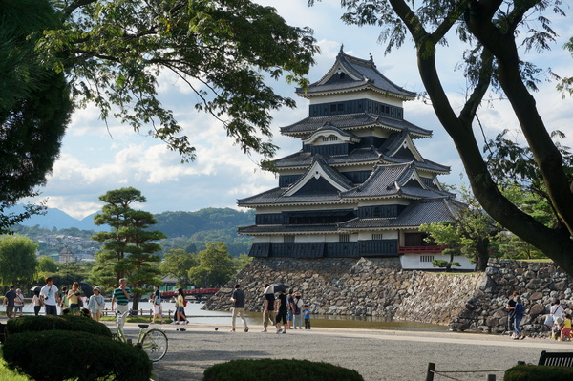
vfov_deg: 19.7
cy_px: 190
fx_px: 1097
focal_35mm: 69
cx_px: 286
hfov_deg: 29.3
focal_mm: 46
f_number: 9
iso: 100
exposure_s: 1/200
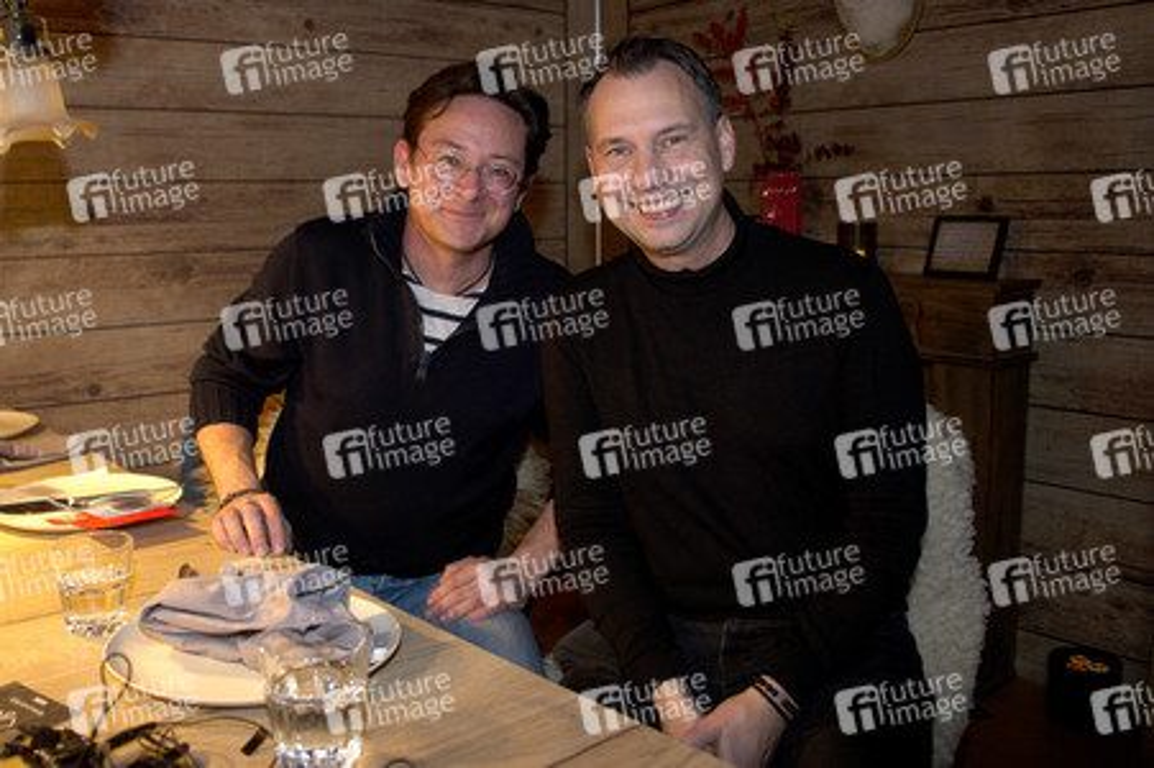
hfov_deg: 65.5
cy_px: 384
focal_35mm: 28
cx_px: 577
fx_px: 897
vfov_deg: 46.3
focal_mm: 28
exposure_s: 1/160
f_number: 4
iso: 1600
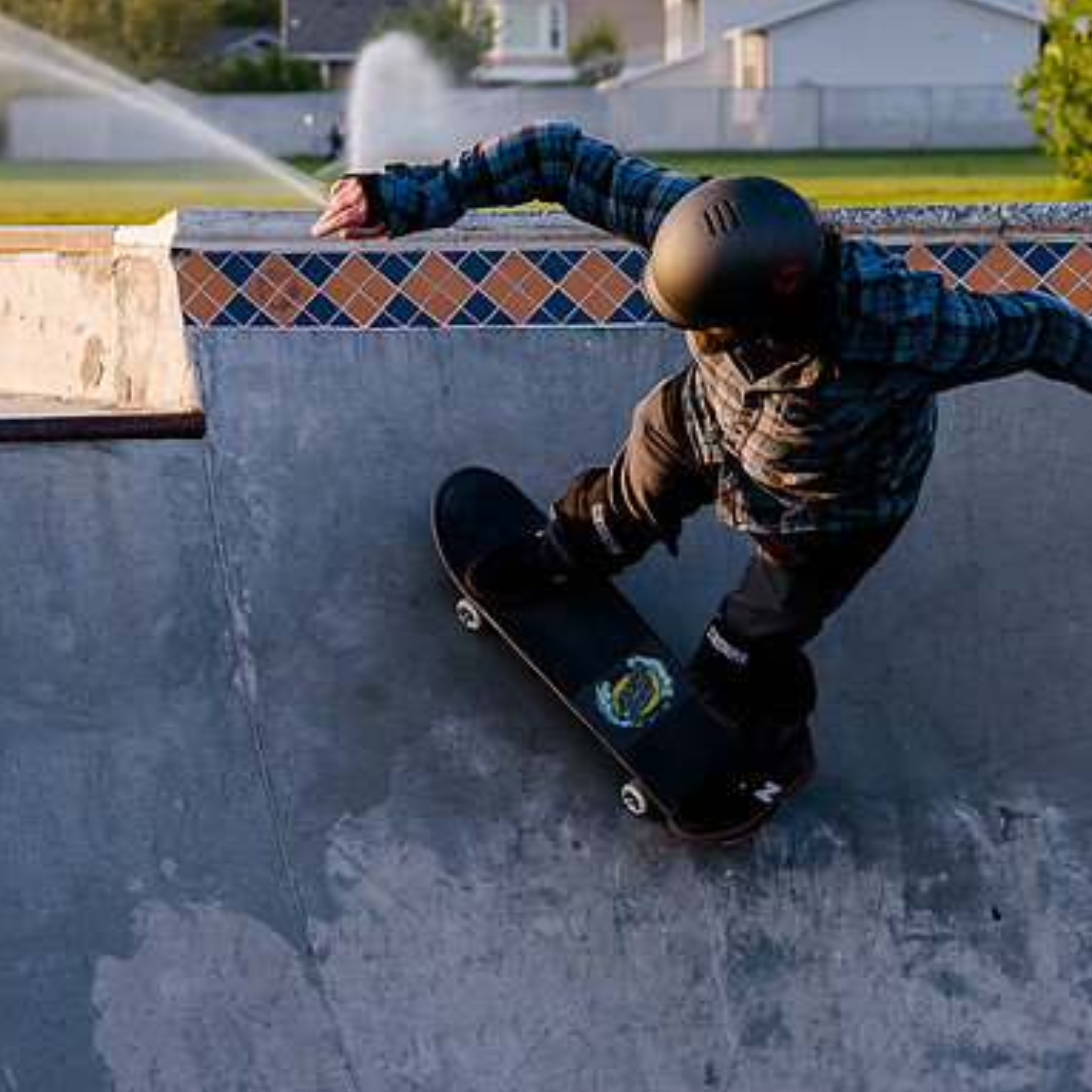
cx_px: 505
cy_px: 466
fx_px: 5746
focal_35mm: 161
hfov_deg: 10.9
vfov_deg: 10.9
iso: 800
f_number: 5
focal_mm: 75
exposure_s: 1/1250
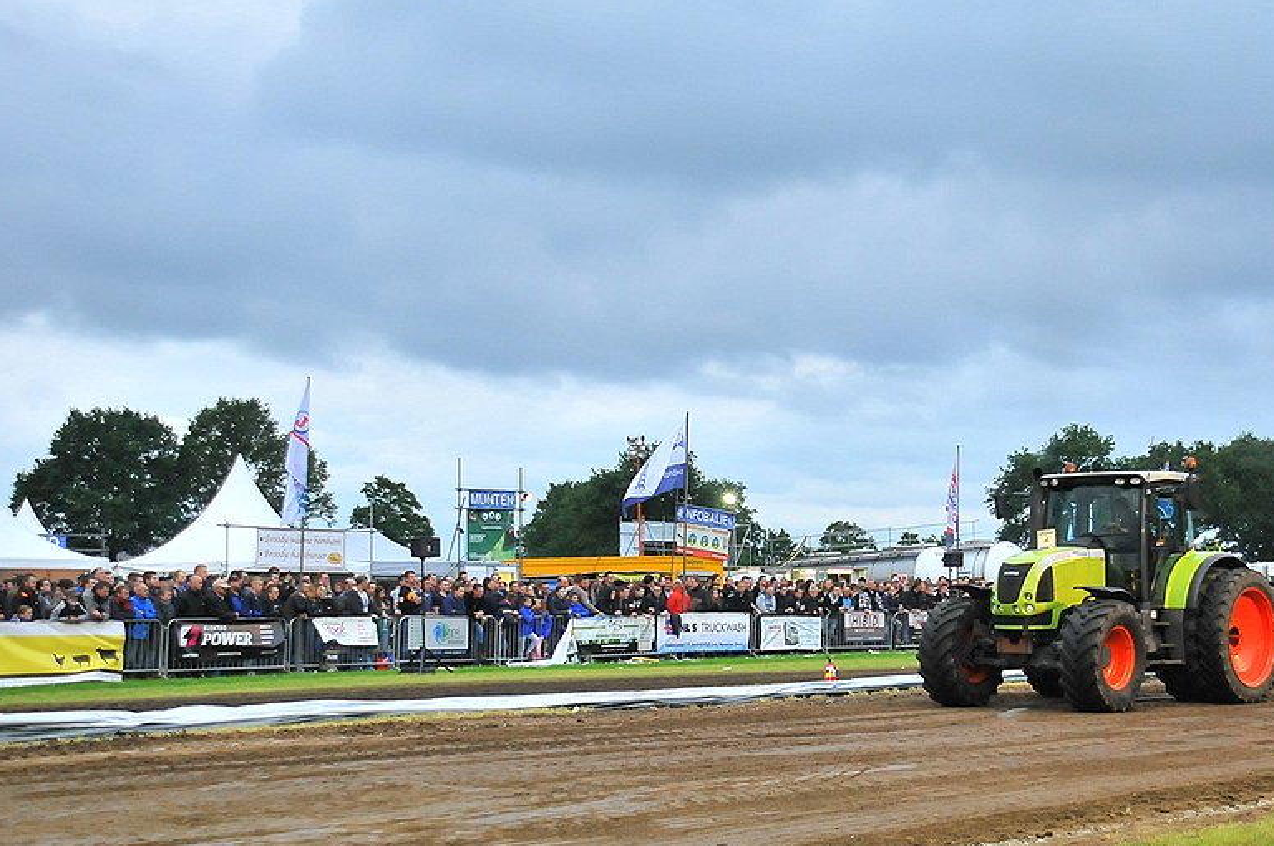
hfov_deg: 33.3
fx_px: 2121
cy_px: 547
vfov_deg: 22.5
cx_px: 766
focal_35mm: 60
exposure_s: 1/320
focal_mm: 30
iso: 1000
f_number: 4.2
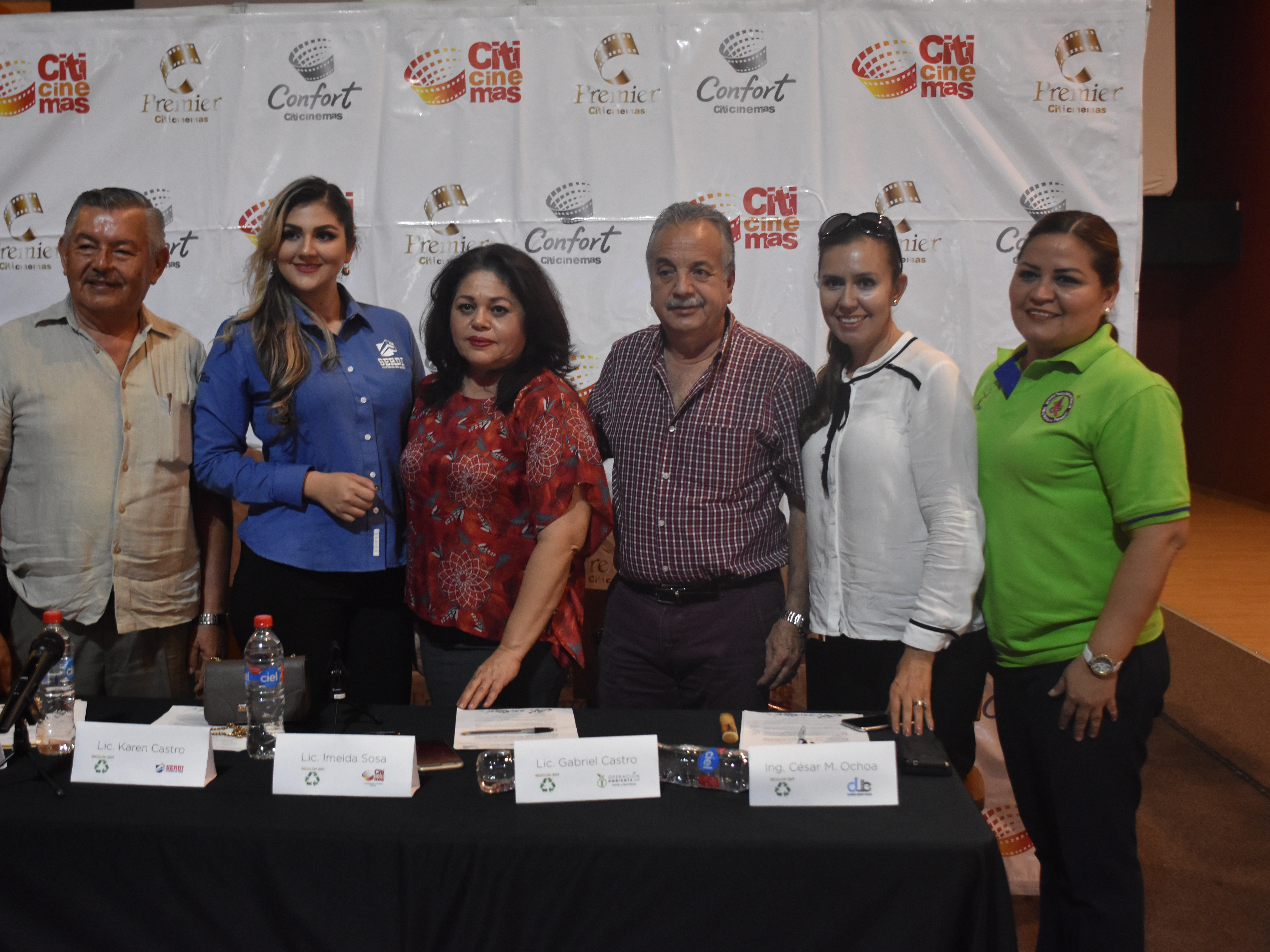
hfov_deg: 47.8
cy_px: 476
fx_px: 1431
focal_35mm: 39
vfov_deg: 36.8
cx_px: 571
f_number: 2.8
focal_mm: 24
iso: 2500
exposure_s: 1/50
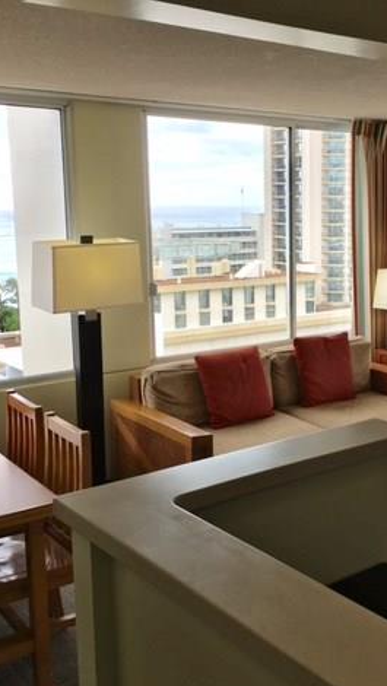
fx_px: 783
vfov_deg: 47.3
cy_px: 349
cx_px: 298
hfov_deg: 27.3
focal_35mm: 43
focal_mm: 4.15
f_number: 2.2
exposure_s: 1/382
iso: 25
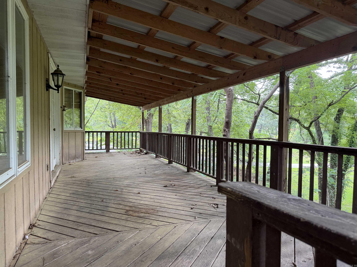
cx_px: 178
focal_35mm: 24
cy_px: 134
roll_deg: +0.3
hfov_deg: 71.6
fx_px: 248
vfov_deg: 56.8
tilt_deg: -2.2
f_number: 1.78
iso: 200
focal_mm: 6.76
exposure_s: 1/96
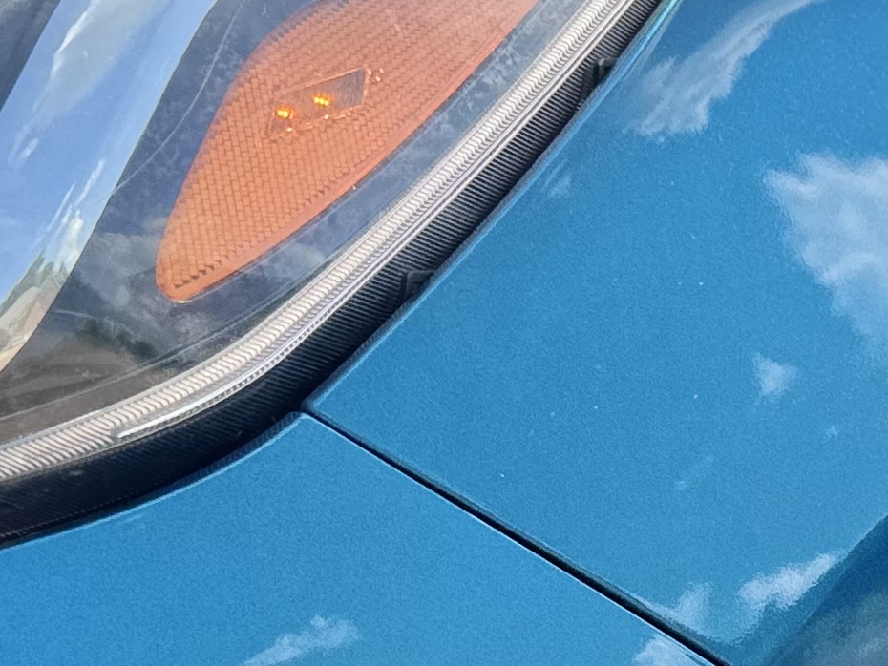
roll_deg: -0.4
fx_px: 2669
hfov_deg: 18.4
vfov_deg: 13.6
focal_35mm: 104
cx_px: 870
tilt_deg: -12.1
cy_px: 916
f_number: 1.78
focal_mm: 6.76
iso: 80
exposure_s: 1/1637
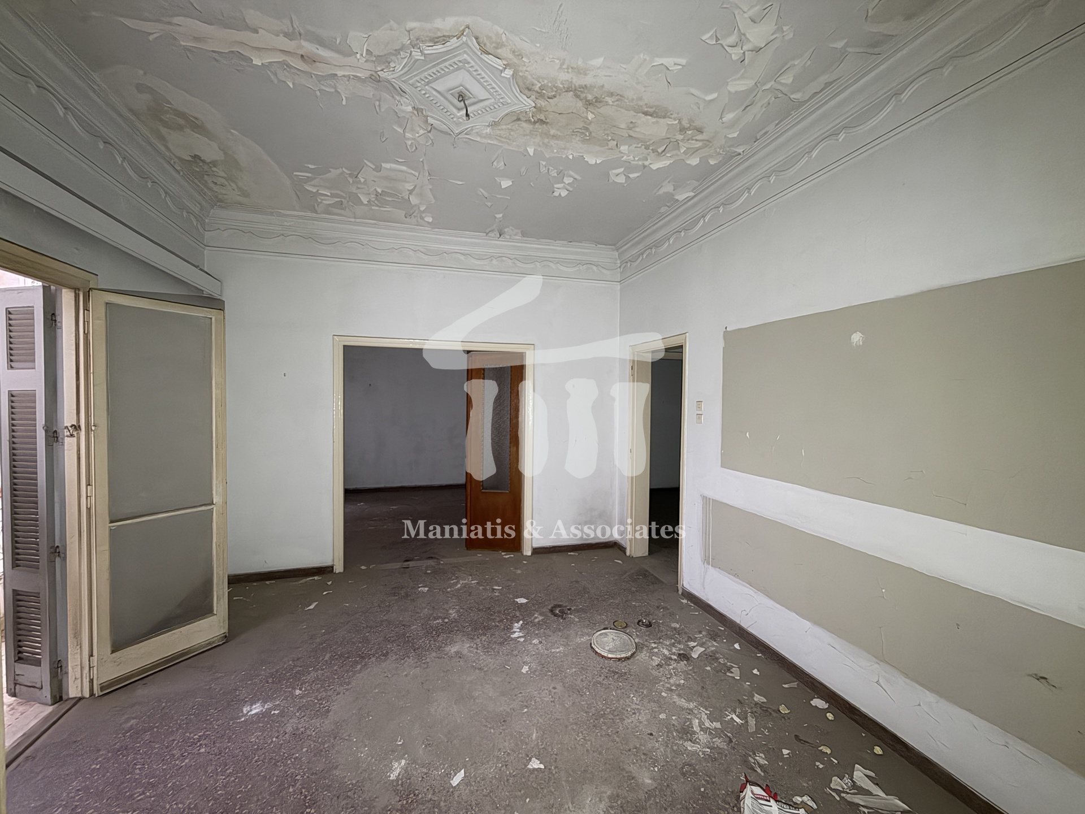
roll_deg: -0.6
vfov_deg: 85.7
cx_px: 542
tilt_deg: -0.6
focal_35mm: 14
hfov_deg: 102.1
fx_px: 439
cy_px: 407
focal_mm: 2.22
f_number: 2.2
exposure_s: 1/40
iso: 640
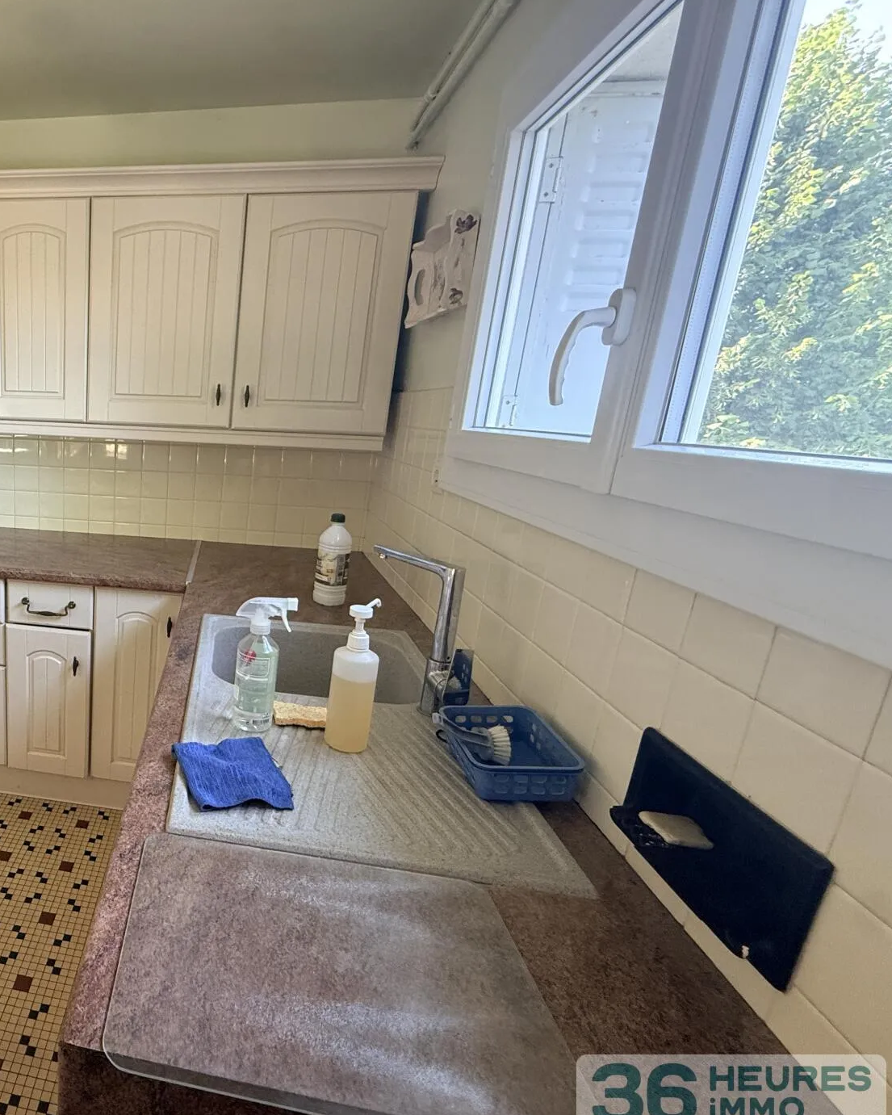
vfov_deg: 83.3
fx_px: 627
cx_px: 119
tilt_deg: -13.6
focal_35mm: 19
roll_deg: -1.7
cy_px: 561
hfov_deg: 61.7
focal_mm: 2.22
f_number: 2.2
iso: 250
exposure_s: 1/99
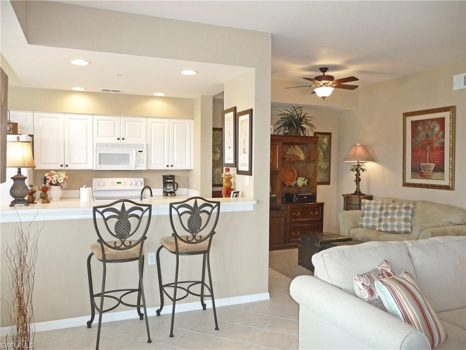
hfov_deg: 63.4
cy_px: 175
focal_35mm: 28
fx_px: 377
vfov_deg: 49.7
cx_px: 233
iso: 200
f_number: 3.3
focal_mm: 4.7
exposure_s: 1/30
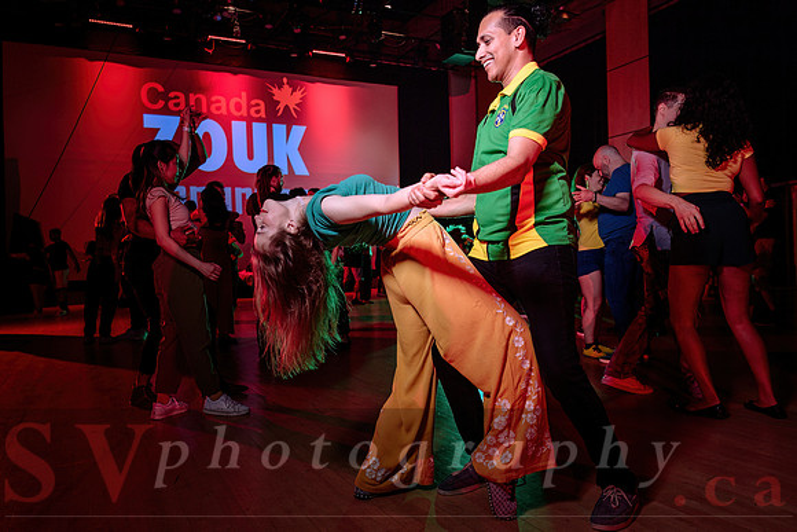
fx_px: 589
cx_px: 391
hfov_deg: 68.2
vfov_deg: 48.6
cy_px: 271
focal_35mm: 27
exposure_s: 1/60
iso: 1000
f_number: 3.2
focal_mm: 24
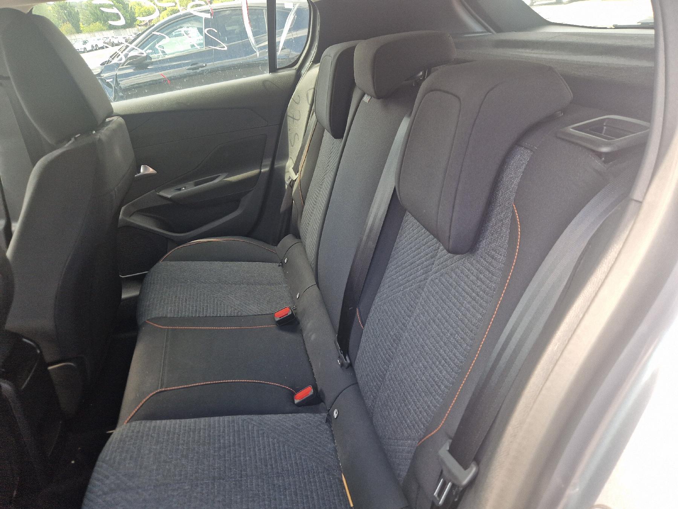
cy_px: 254
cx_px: 339
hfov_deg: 73.9
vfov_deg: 58.9
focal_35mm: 23
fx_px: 450
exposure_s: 1/182
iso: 50
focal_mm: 5.4
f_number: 1.8
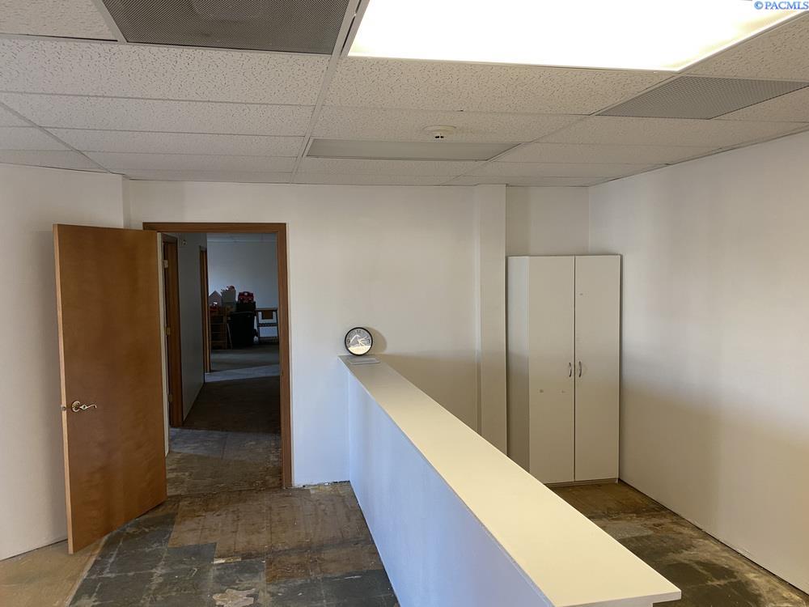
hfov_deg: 67.3
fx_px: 608
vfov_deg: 53.1
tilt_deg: -3.5
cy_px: 304
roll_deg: +0.4
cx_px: 404
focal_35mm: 26
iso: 100
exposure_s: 1/44
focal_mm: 4.25
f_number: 1.8
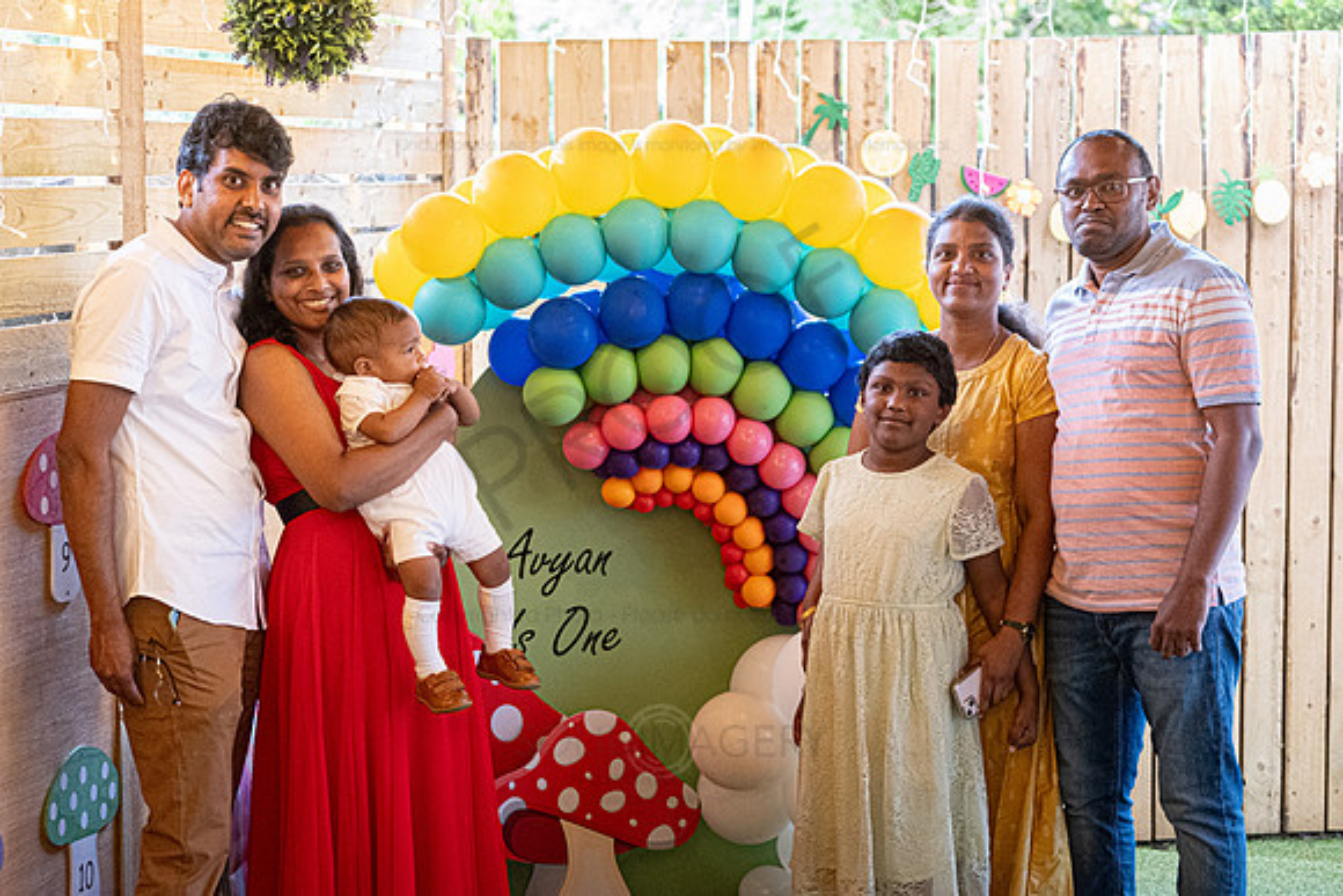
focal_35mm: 75
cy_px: 448
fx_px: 2798
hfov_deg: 27.0
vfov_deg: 18.2
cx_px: 672
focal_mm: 50
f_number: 2.8
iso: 3200
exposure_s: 1/60
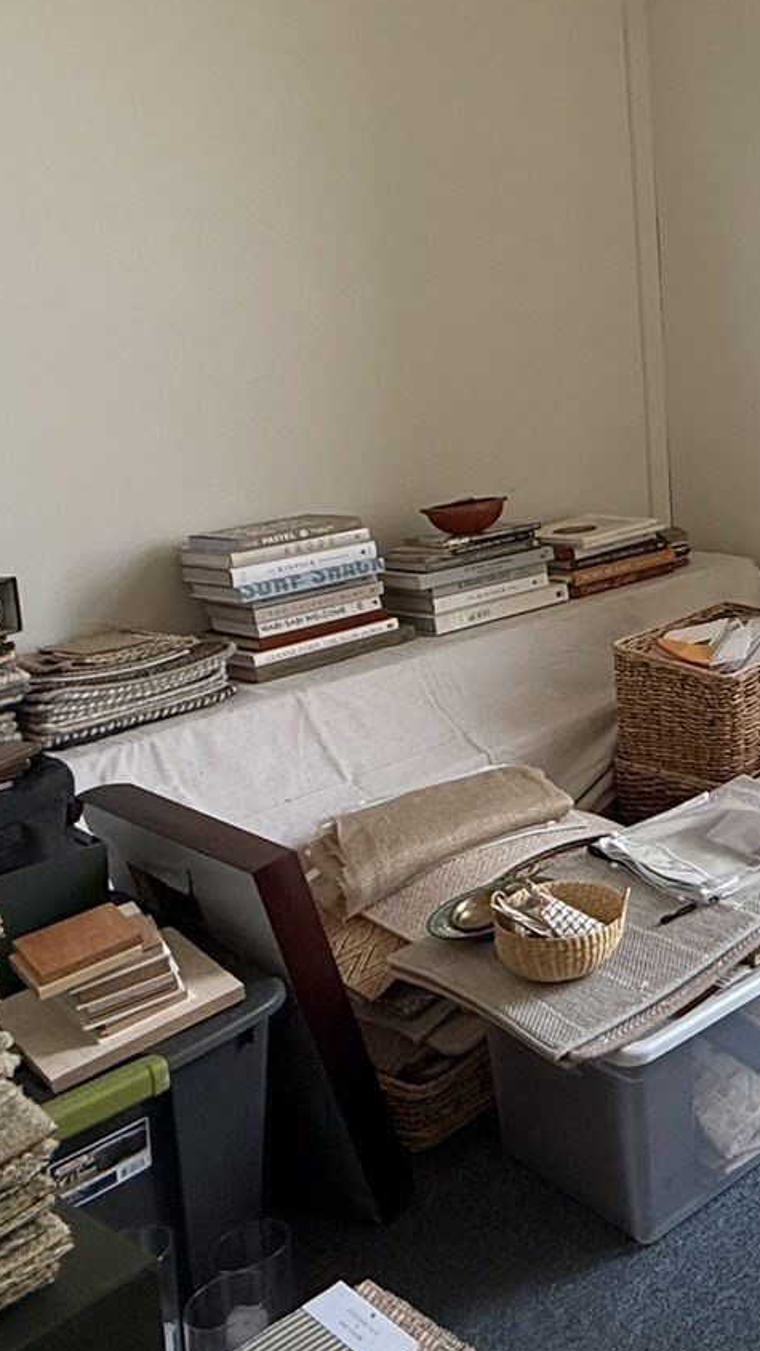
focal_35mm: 37
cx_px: 1040
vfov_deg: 52.6
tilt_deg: -8.5
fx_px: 1325
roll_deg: -0.1
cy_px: 413
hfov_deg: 26.2
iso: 125
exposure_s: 1/120
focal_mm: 2.22
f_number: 2.2
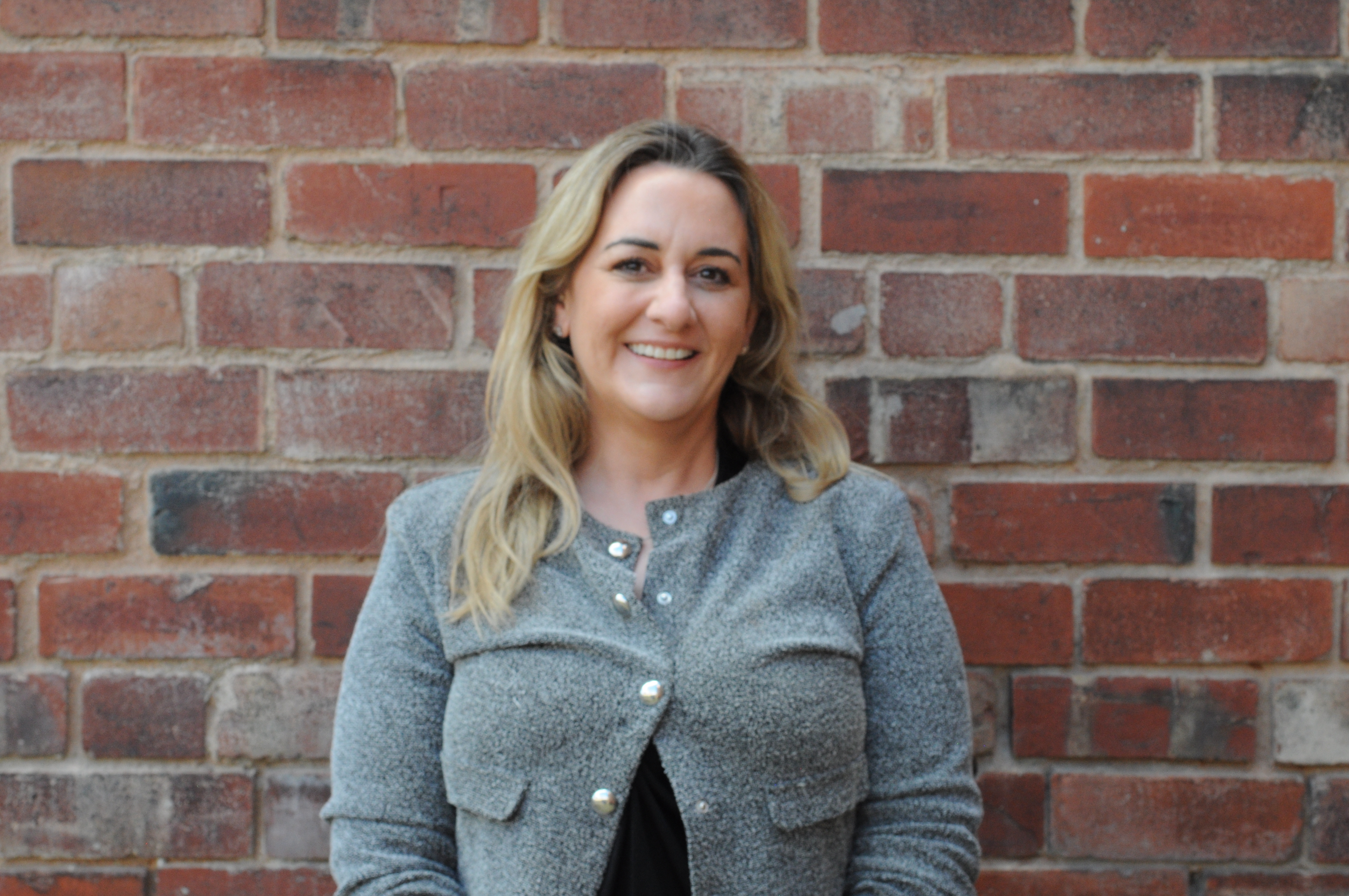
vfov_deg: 18.1
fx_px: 2807
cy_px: 448
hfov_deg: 27.0
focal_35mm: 75
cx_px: 674
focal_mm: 50
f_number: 8
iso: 800
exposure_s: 1/200
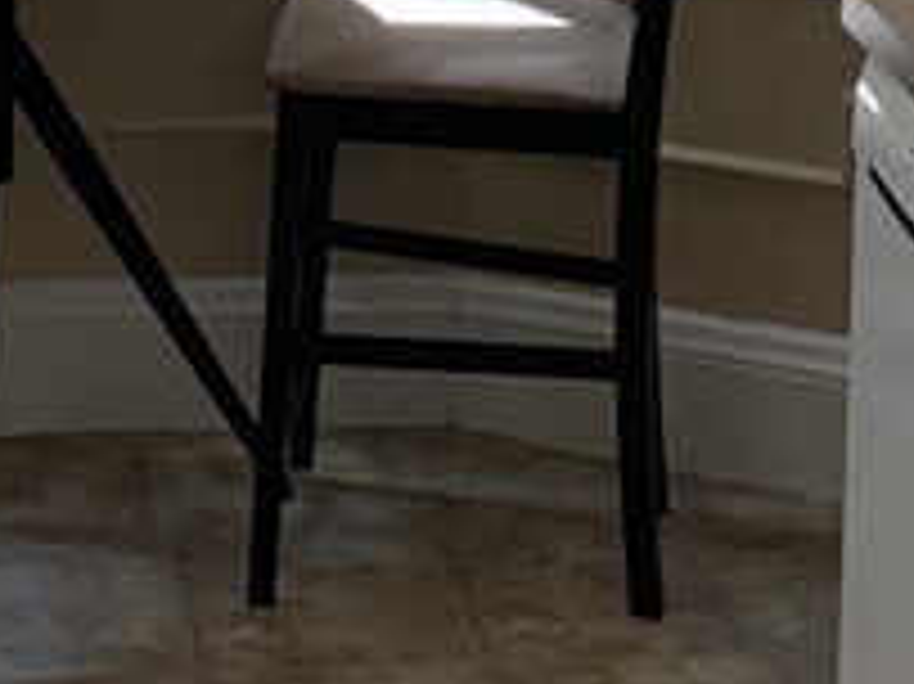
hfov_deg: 15.0
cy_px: -428
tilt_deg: -7.6
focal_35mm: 131
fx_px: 3457
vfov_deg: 10.8
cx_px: 230
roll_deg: -1.7
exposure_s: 1/60
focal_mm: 4.25
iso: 64
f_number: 1.8
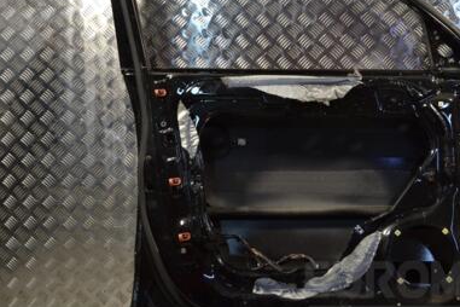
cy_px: 118
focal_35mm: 52
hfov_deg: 38.0
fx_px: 664
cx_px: 283
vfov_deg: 25.9
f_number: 3.8
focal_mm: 22
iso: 100
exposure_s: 1/60
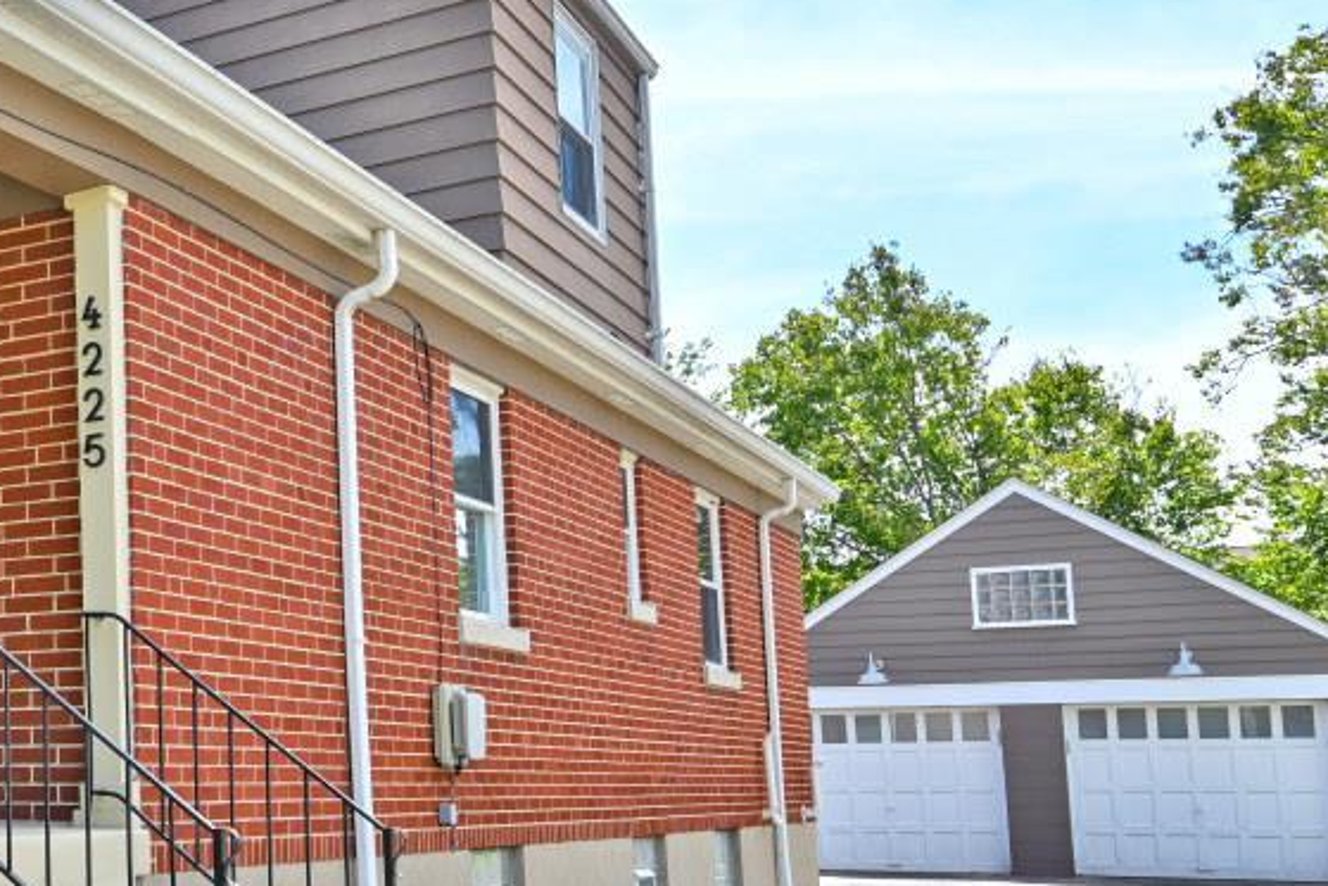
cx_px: -268
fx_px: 1931
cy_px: 563
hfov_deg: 31.7
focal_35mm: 52
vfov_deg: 25.8
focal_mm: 19.5
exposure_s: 1/320
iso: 100
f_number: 6.3
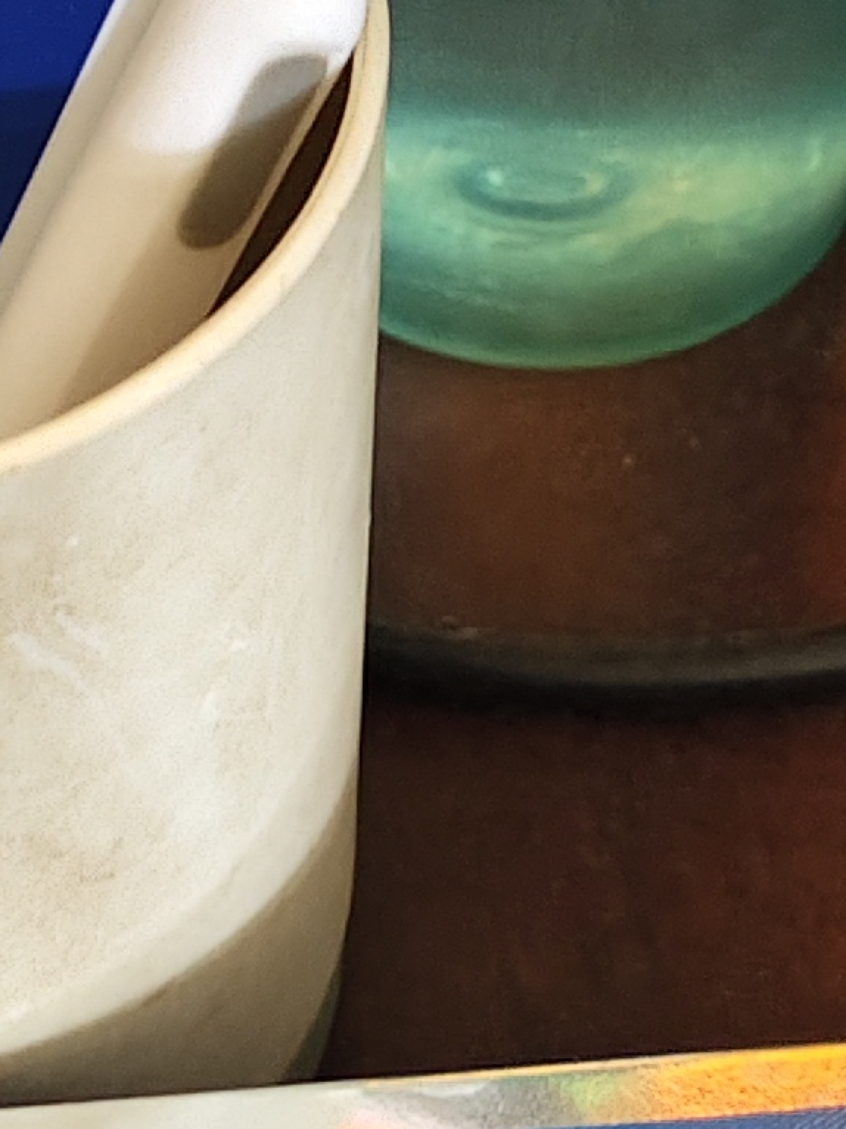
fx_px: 4010
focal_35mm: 123
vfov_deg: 15.9
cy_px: 189
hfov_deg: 12.0
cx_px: 629
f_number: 1.88
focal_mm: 5.56
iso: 1608
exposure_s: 1/20
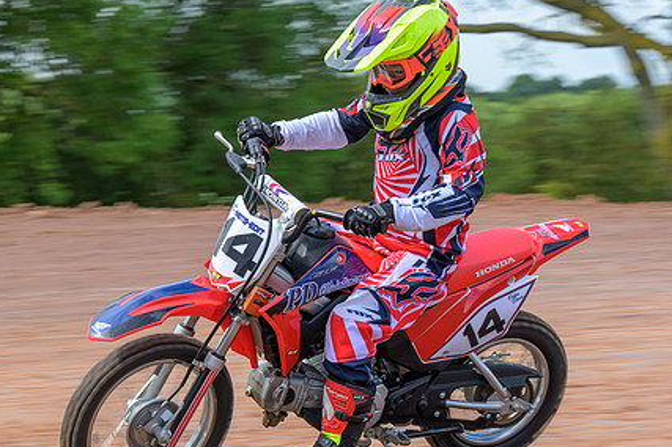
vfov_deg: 9.0
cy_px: 242
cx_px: 269
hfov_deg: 13.5
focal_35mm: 152
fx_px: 2835
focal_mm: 75
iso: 100
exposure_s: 1/160
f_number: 8
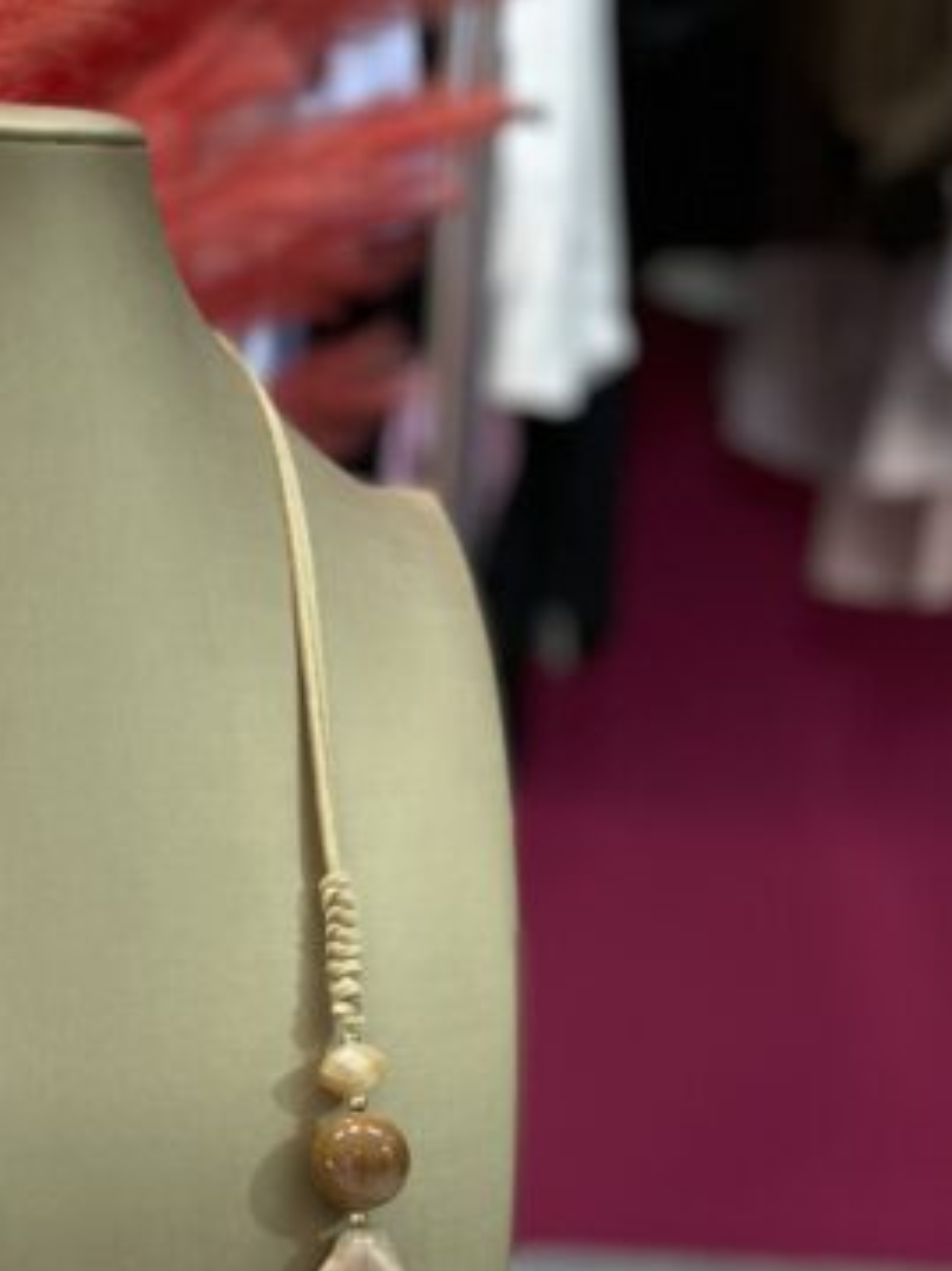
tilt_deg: -16.3
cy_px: 1243
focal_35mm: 58
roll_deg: -0.3
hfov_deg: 24.6
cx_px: 127
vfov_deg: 31.0
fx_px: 2128
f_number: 1.6
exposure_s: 1/50
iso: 125
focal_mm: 4.2
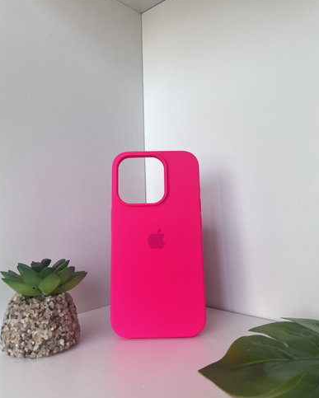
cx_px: 157
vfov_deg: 62.2
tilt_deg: +0.8
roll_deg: +3.1
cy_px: 201
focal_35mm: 28
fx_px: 330
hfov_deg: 51.6
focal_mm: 5.7
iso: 125
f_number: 1.5
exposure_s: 1/121
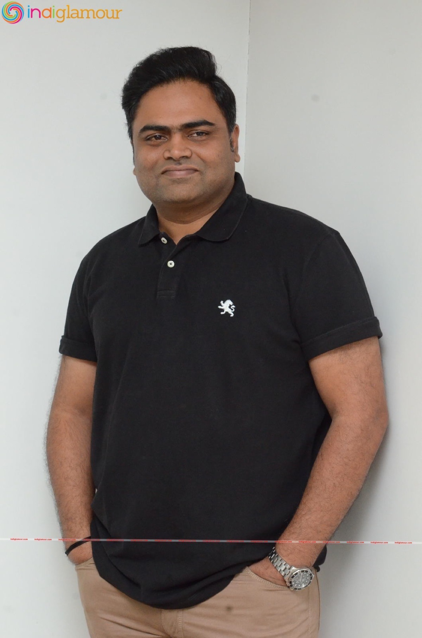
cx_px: 211
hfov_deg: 17.4
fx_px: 1378
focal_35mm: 78
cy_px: 319
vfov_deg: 26.0
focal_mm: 52
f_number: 8
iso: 4000
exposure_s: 1/125
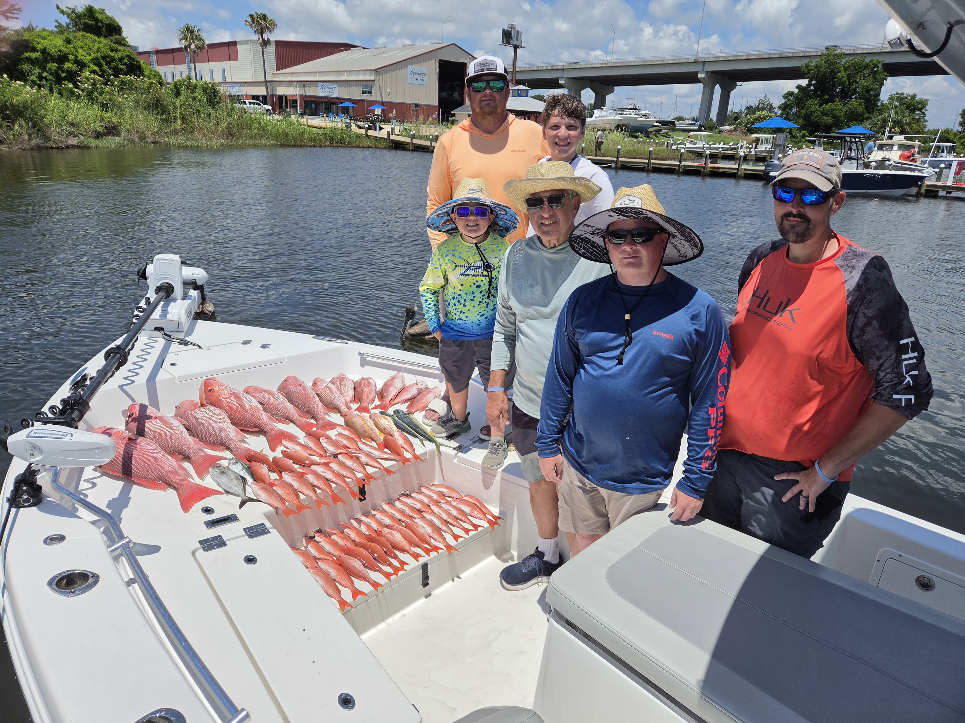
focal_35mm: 23
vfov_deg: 58.9
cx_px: 482
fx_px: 641
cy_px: 362
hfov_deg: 73.9
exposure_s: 1/7734
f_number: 1.8
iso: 64
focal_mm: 5.4
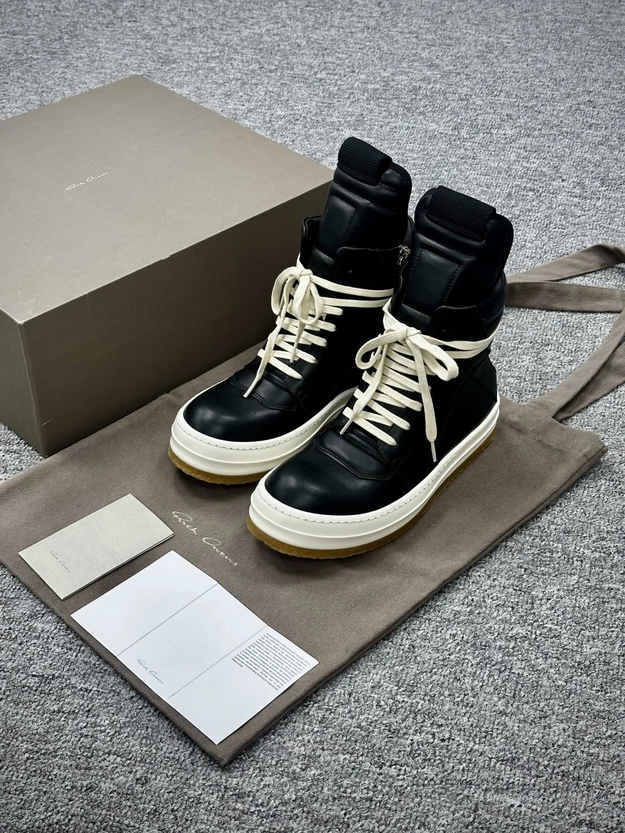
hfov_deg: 30.3
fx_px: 1156
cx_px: 312
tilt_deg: -39.3
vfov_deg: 39.7
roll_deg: -1.0
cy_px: 416
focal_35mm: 48
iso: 80
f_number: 1.78
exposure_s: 1/96
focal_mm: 6.86
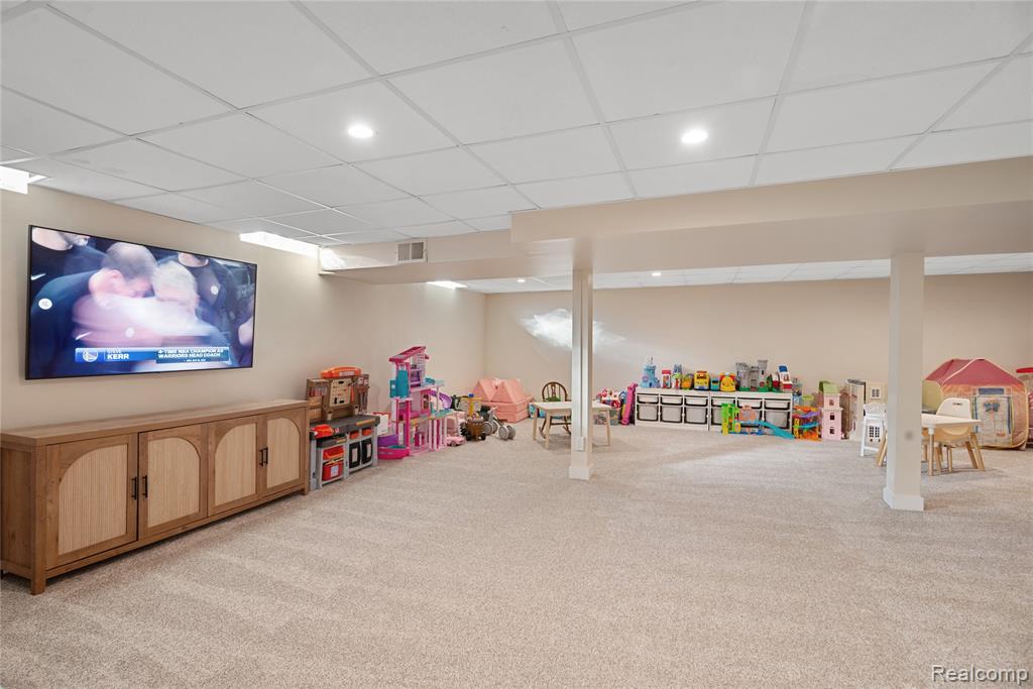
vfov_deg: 70.5
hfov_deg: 93.3
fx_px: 488
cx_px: 516
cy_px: 344
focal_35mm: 17
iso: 320
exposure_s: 1/5
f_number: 8
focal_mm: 17
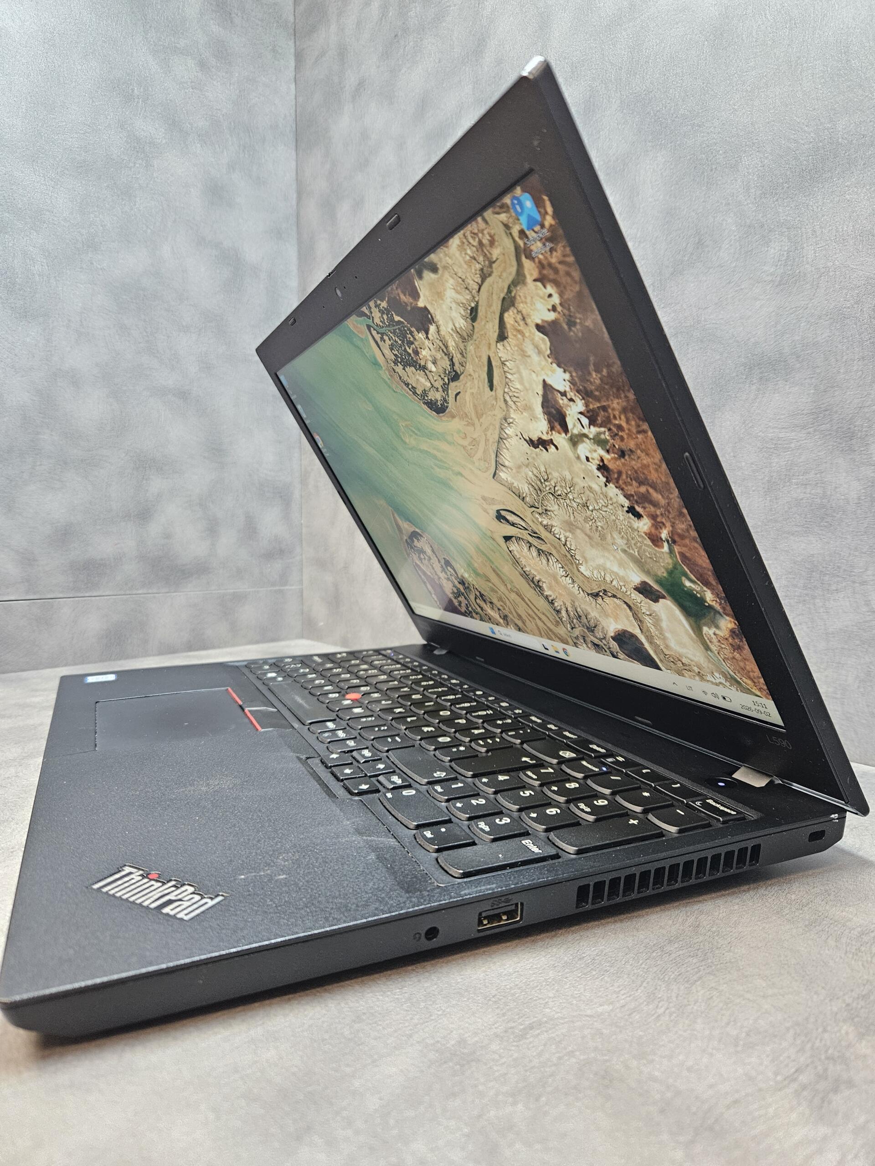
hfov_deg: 58.9
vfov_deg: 73.9
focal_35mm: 23
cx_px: 438
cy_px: 583
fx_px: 775
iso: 500
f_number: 1.8
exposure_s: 1/100
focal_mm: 5.4
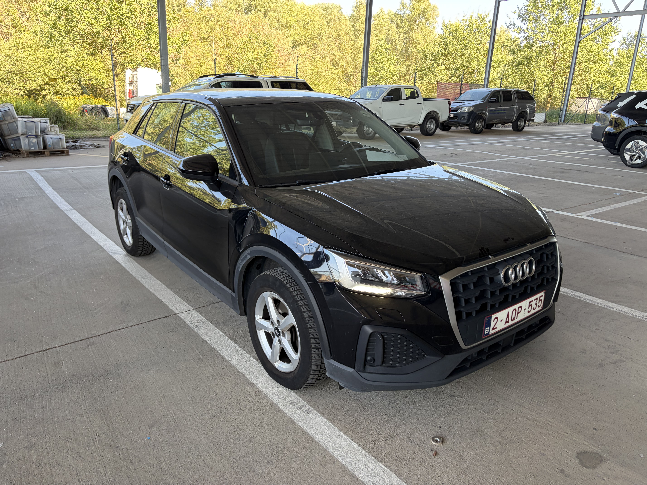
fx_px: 486
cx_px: 324
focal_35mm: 26
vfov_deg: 53.1
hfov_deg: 67.3
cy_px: 242
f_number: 1.6
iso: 40
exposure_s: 1/122
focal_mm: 5.96
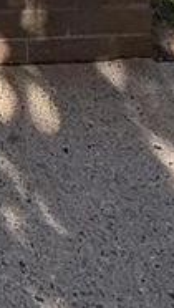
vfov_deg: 12.9
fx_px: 916
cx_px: -313
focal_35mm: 112
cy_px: -491
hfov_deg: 9.1
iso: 50
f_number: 2.2
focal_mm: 2.22
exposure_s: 1/265
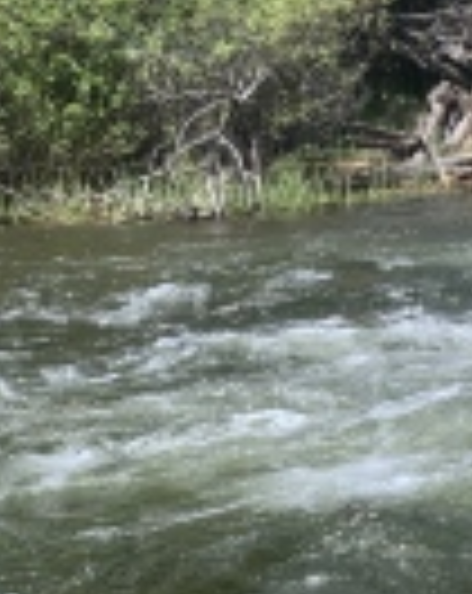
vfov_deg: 13.7
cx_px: 782
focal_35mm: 141
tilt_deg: -5.8
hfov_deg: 10.4
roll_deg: +4.1
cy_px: 306
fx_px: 2471
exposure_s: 1/585
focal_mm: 6
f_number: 2.4
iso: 16
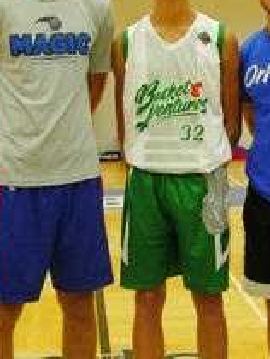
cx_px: 157
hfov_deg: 15.4
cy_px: 168
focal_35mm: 96
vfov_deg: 20.4
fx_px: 996
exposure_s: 1/125
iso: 3200
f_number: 5
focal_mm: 21
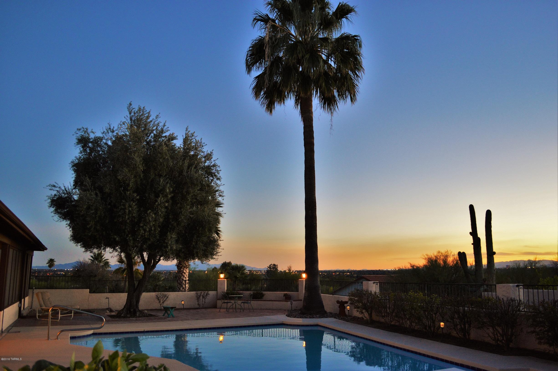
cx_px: 279
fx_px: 418
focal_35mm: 27
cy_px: 186
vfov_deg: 47.8
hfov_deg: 67.4
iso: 640
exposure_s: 1/15
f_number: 3.5
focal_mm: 18
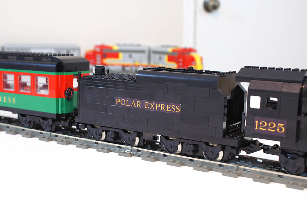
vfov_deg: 25.7
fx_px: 447
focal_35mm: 52
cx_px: 154
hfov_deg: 37.9
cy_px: 102
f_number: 5.6
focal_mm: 35
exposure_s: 1/13
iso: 800
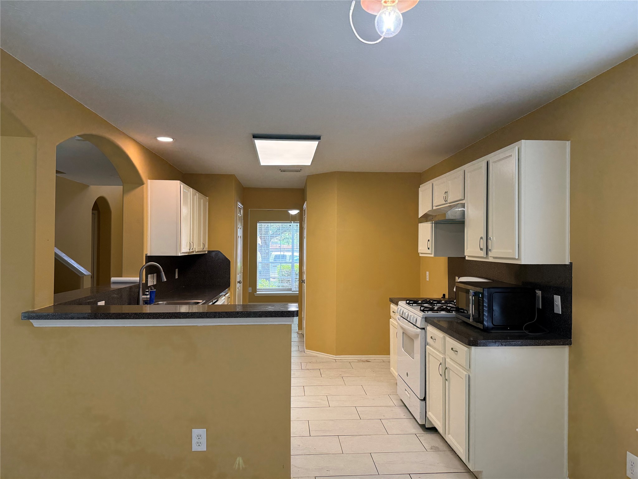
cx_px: 319
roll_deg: -0.5
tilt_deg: +1.4
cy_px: 240
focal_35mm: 24
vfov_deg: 56.8
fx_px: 442
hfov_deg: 71.6
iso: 200
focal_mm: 6.76
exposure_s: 1/234
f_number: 1.78
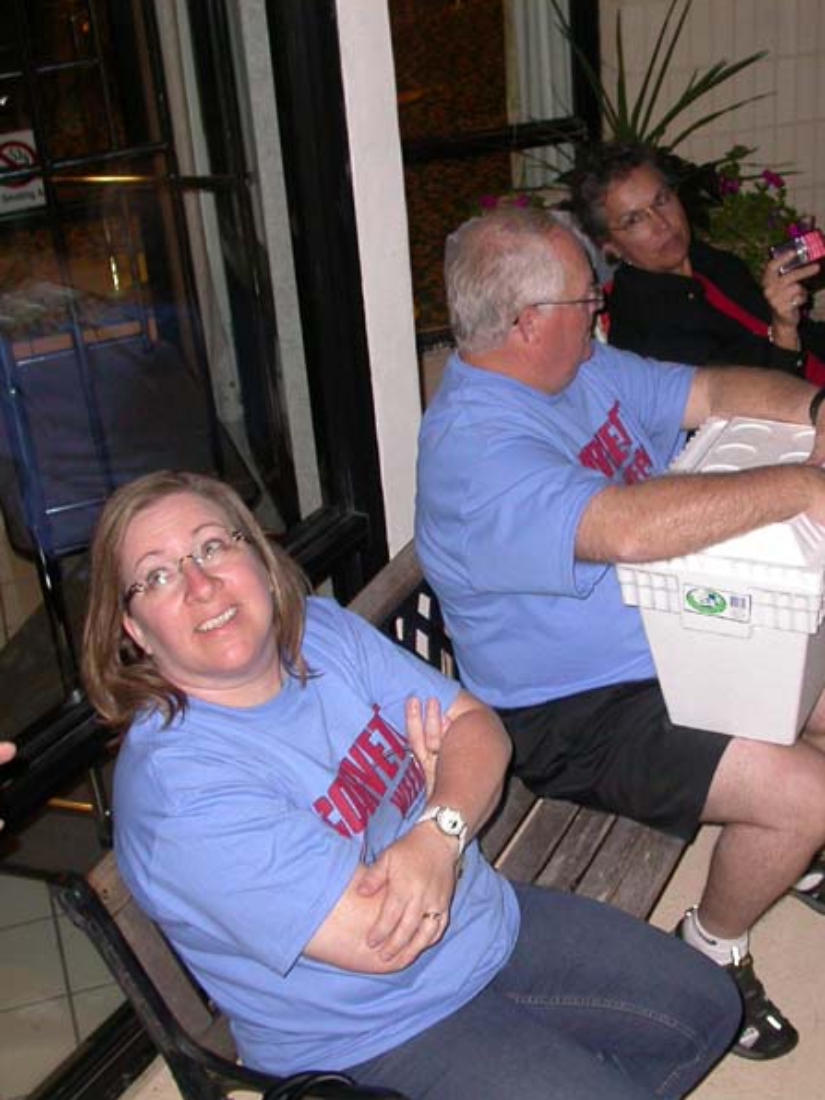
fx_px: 1621
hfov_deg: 28.3
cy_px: 548
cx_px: 561
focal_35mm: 51
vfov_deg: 37.5
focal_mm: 7.85
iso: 200
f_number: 2.6
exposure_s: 1/60
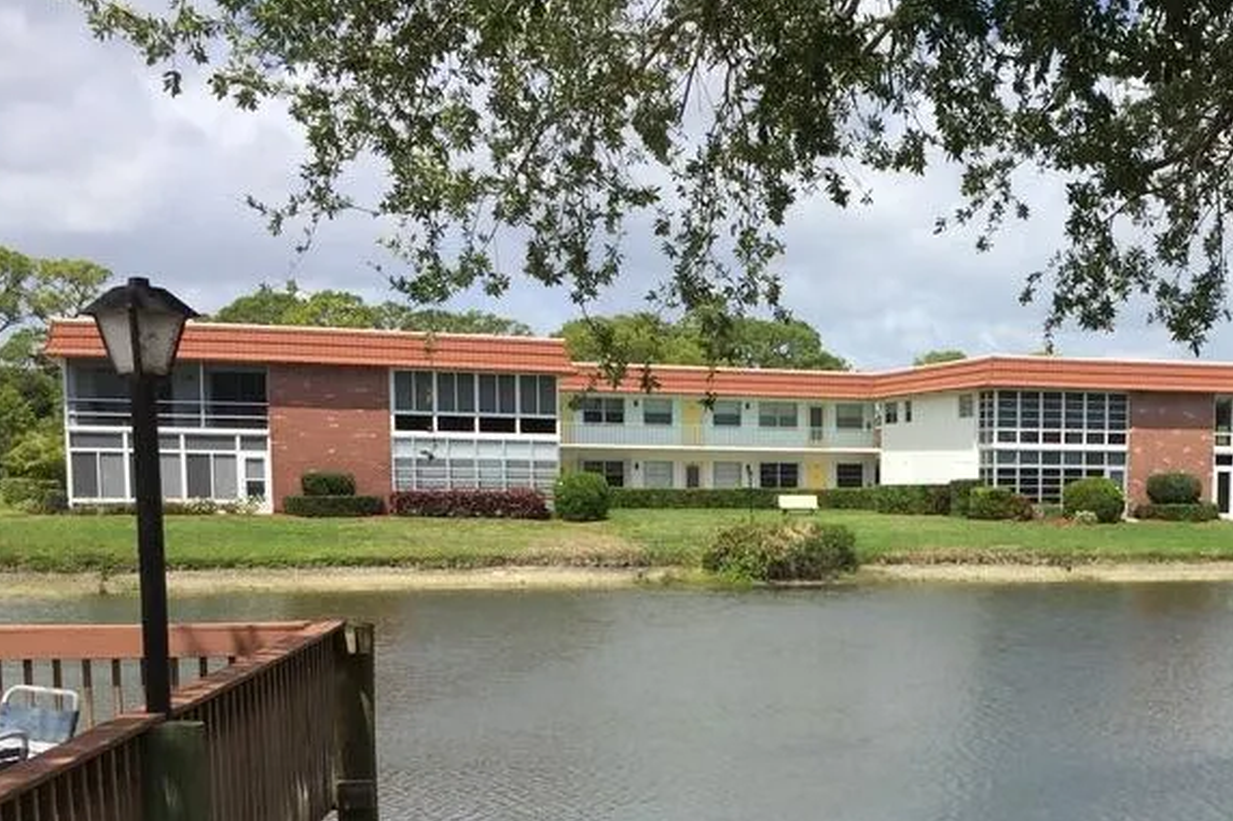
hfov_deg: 35.7
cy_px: 702
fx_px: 1849
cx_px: 976
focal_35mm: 54
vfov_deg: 24.5
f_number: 2.2
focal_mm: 4.15
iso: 32
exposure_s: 1/2326
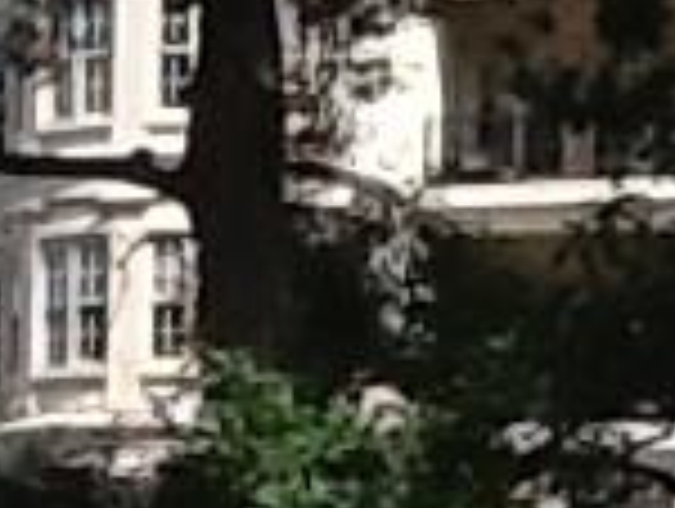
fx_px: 5488
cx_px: -104
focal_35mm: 281
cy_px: 1101
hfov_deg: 7.0
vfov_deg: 5.2
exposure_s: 1/1163
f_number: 2.4
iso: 40
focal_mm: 2.03
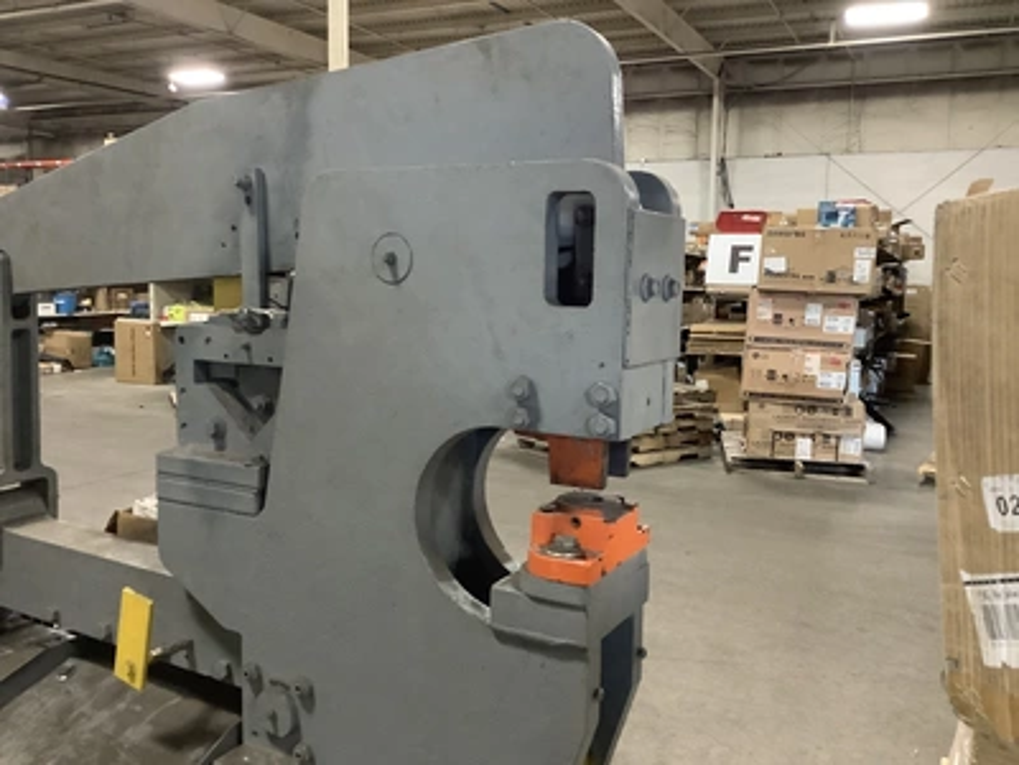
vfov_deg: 45.4
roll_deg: -2.3
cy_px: 382
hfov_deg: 58.4
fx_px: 913
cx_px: 510
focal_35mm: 31
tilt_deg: -6.2
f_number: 2.4
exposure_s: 1/40
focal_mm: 3.3
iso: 400
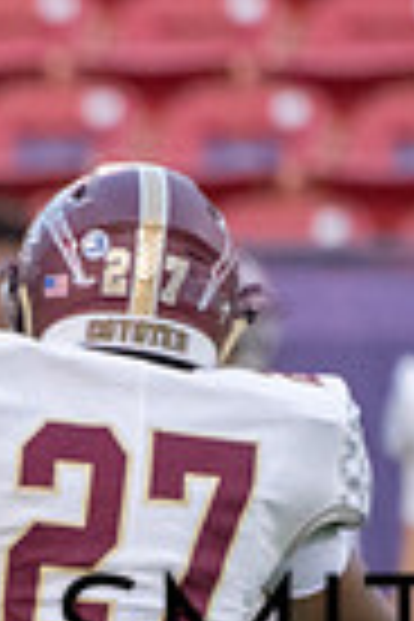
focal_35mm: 1994
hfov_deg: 0.7
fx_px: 34394
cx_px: -400
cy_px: 636
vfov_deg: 1.0
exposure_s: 1/1250
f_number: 5.6
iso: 3200
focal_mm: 400
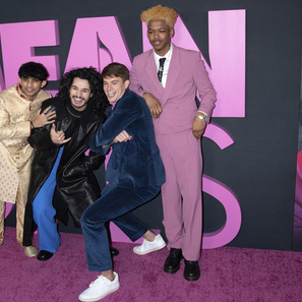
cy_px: 150
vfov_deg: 52.5
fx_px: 306
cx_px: 107
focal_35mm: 31
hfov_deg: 51.8
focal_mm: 24
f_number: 5
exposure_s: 1/200
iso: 400
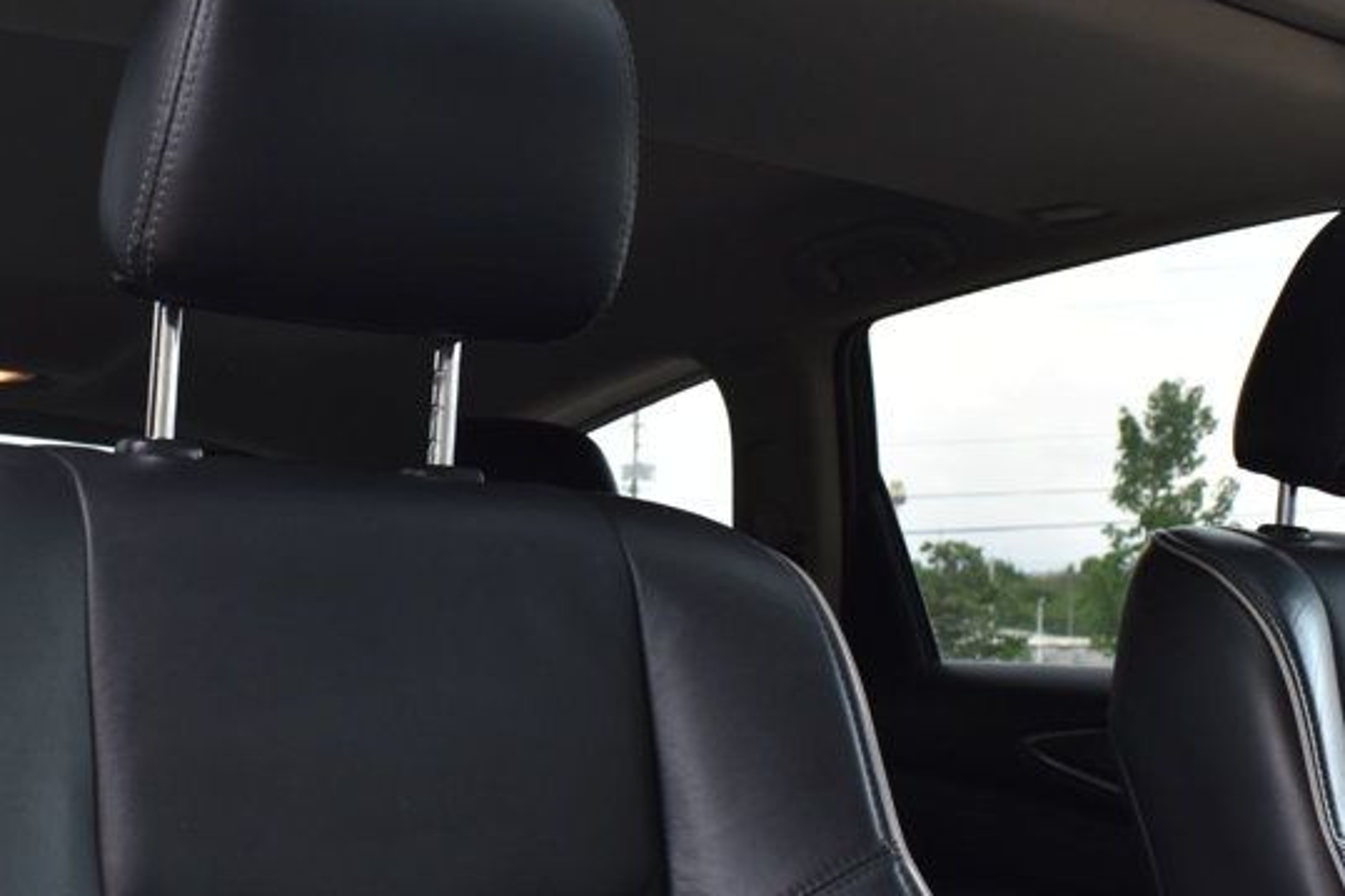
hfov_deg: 35.0
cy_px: 509
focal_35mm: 57
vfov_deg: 23.7
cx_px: 596
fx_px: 2129
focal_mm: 20
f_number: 5
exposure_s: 1/100
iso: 400
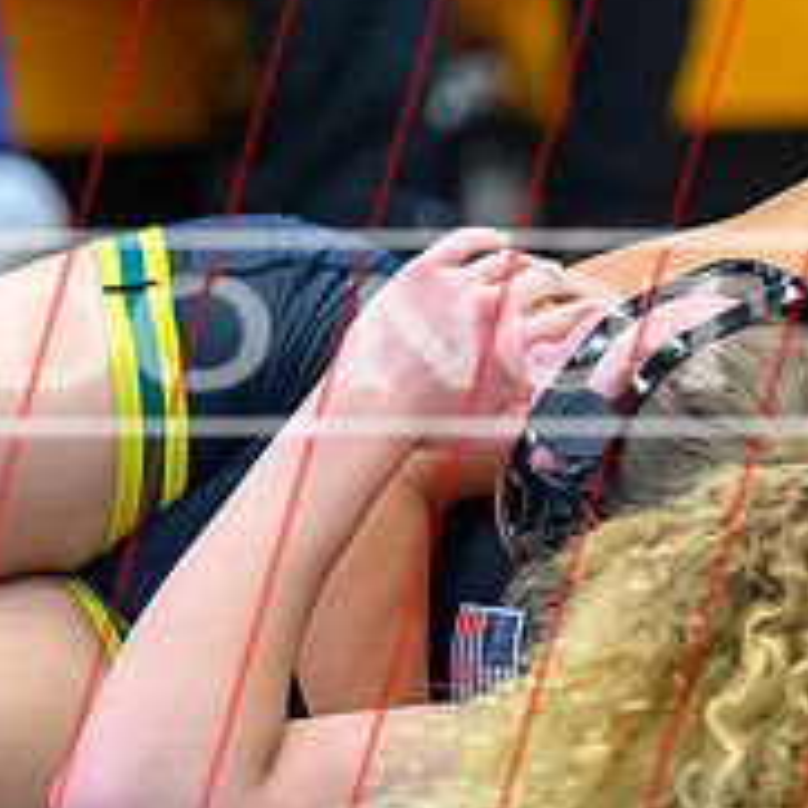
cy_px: 475
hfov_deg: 3.4
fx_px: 13600
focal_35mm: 515
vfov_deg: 3.4
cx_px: 1042
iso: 8000
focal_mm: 140
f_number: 2.8
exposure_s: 1/500
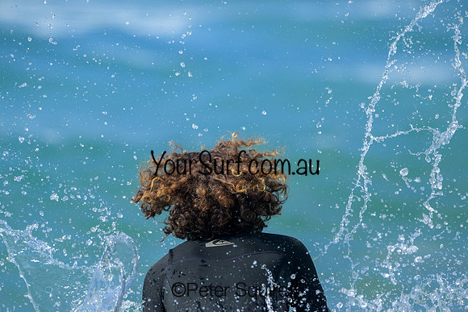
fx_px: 10402
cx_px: 234
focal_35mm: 800
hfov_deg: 2.6
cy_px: 156
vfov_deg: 1.7
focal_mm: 800
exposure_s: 1/2000
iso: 450
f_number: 6.3
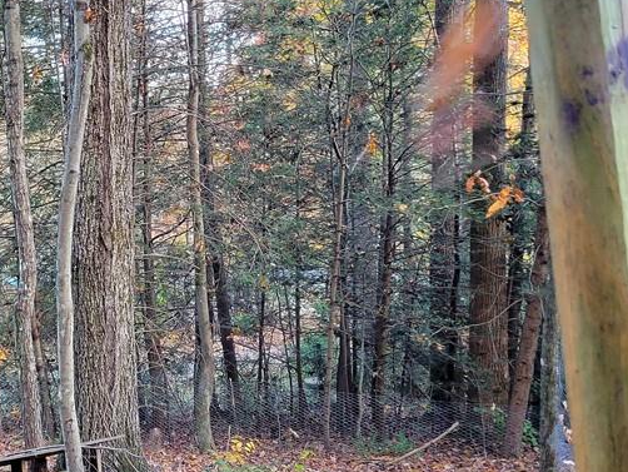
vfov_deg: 27.5
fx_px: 962
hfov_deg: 33.7
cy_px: 284
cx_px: 30
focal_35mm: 53
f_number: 1.8
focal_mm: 5.4
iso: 200
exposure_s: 1/59.2
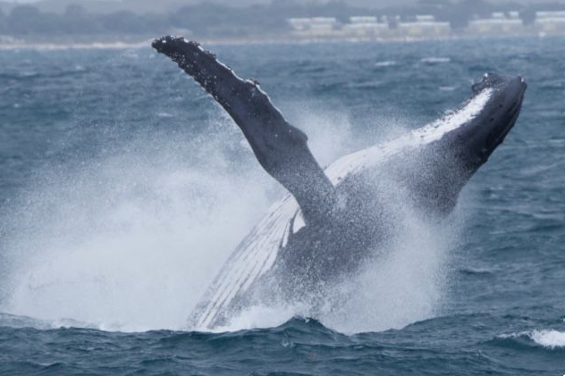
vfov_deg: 3.0
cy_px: 215
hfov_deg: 4.5
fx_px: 7249
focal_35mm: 462
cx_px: 305
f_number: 8
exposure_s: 1/3200
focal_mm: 365
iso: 1600
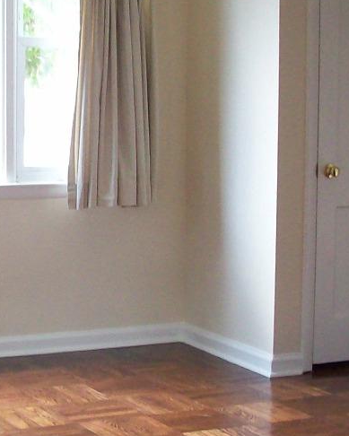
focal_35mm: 107
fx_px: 1381
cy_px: 199
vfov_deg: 17.9
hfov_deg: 14.2
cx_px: 8
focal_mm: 6.2
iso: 160
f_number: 2.8
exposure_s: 1/35.7
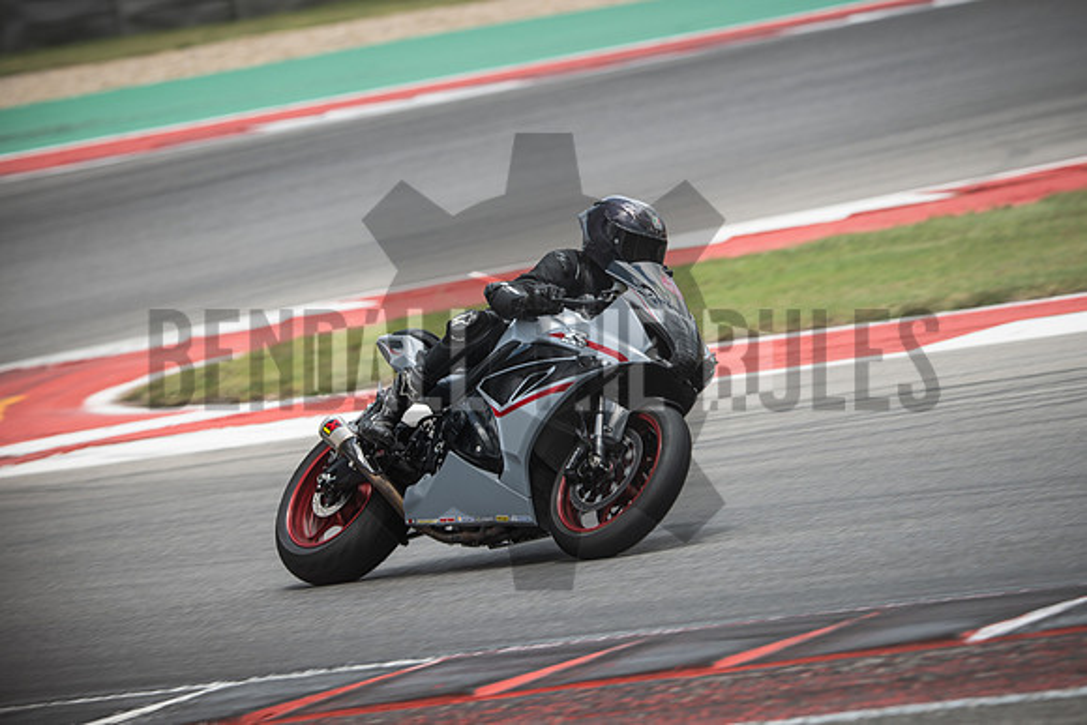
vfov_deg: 4.6
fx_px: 9060
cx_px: 544
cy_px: 362
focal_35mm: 300
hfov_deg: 6.9
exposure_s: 1/400
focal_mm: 200
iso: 125
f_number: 4
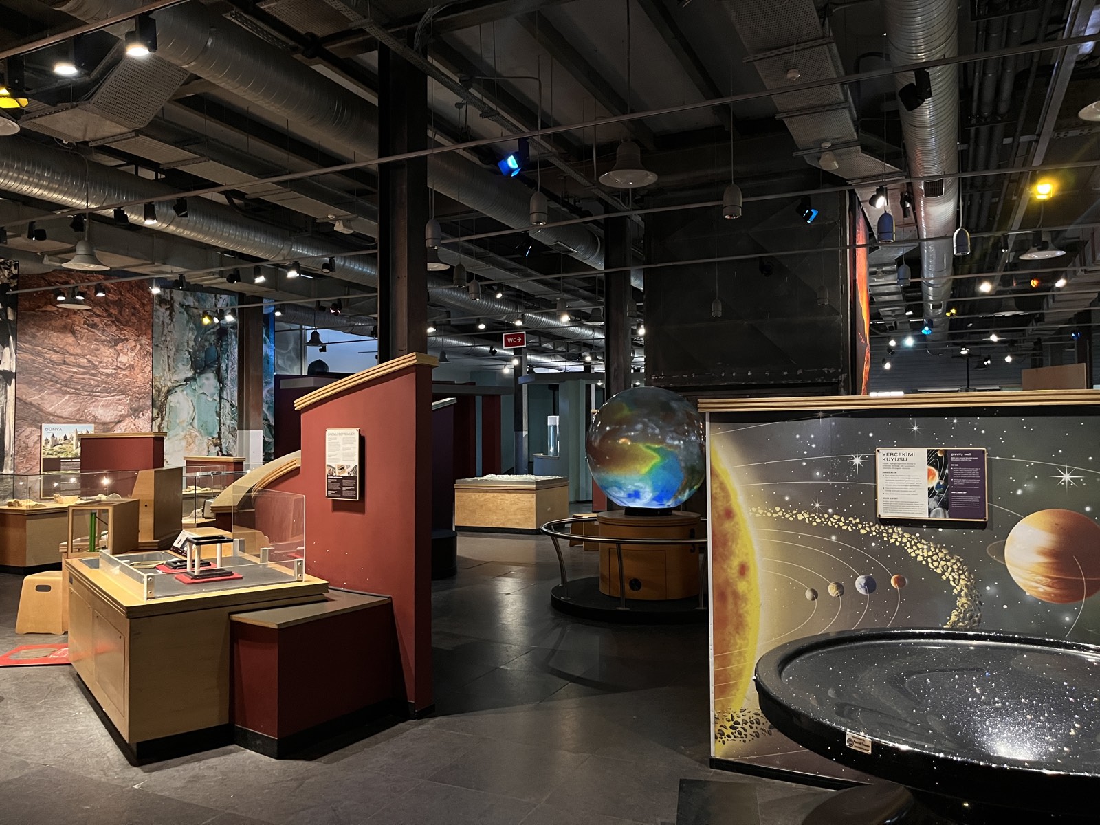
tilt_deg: +1.8
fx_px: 826
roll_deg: -0.2
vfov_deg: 53.1
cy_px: 412
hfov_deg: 67.3
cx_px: 550
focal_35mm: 26
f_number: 1.6
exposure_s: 1/60
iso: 320
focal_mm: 5.1
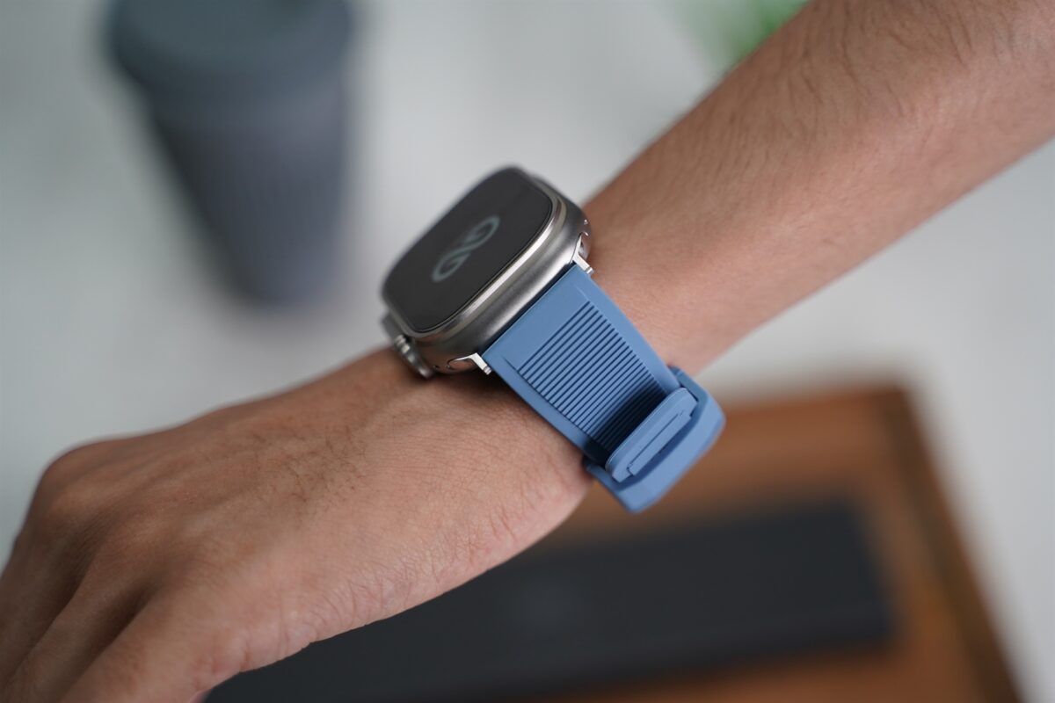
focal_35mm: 64
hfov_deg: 31.4
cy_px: 352
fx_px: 1875
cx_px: 528
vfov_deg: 21.2
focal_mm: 64
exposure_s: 1/320
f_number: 2.8
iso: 1000
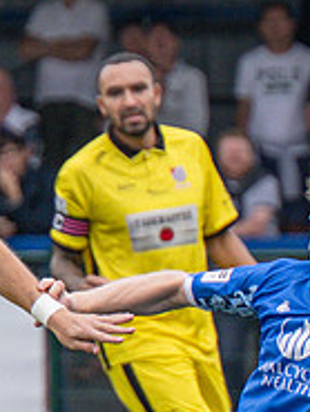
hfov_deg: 1.1
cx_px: 538
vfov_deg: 1.4
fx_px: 16304
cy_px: 510
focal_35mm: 1367
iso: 400
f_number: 4
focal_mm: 170
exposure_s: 1/1600
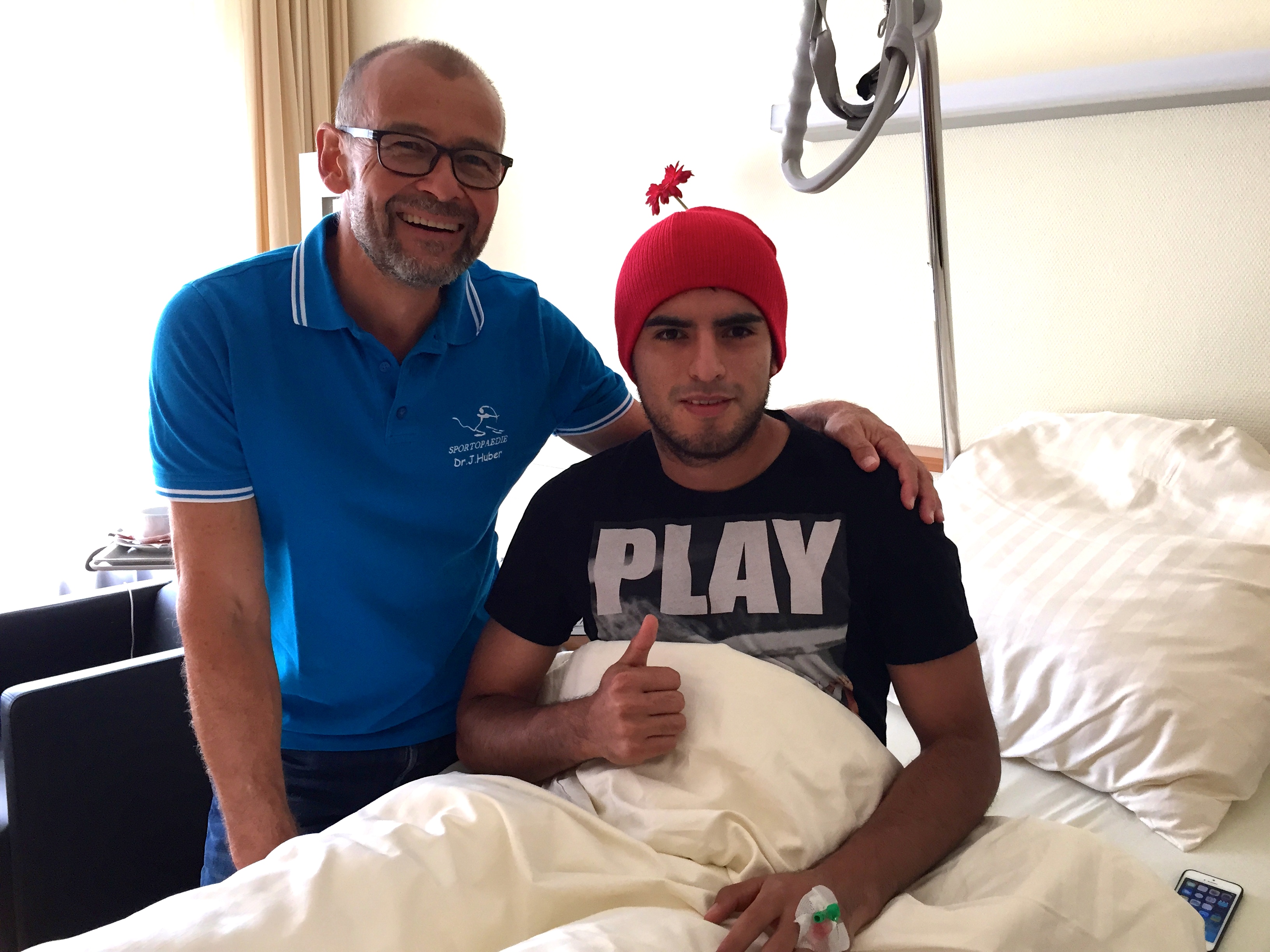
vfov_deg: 48.2
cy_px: 476
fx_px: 1064
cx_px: 635
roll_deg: -1.4
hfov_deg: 61.7
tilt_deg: -9.8
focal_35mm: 29
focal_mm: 4.15
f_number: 2.2
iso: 40
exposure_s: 1/30
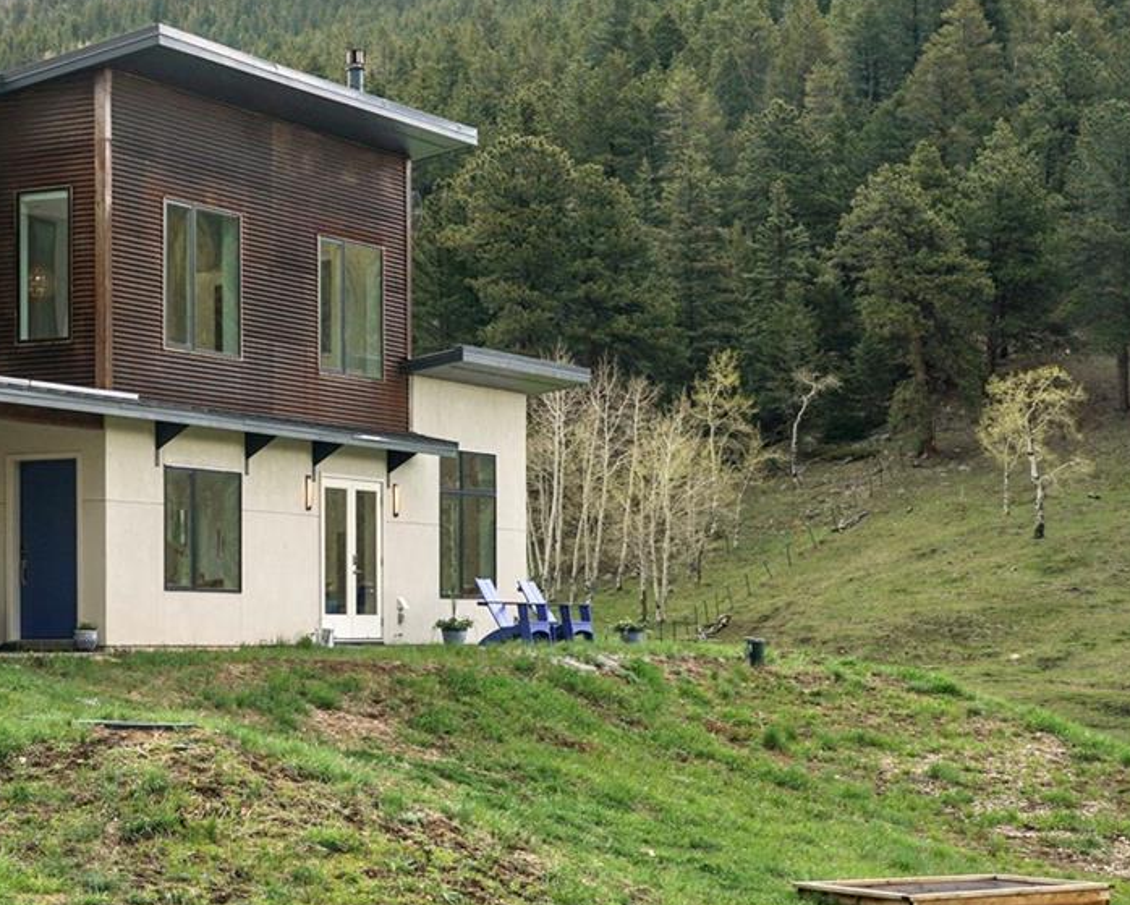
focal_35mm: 86
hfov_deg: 21.1
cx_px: -121
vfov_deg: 17.8
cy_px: 337
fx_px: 2877
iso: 200
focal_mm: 40
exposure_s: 1/100
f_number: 10
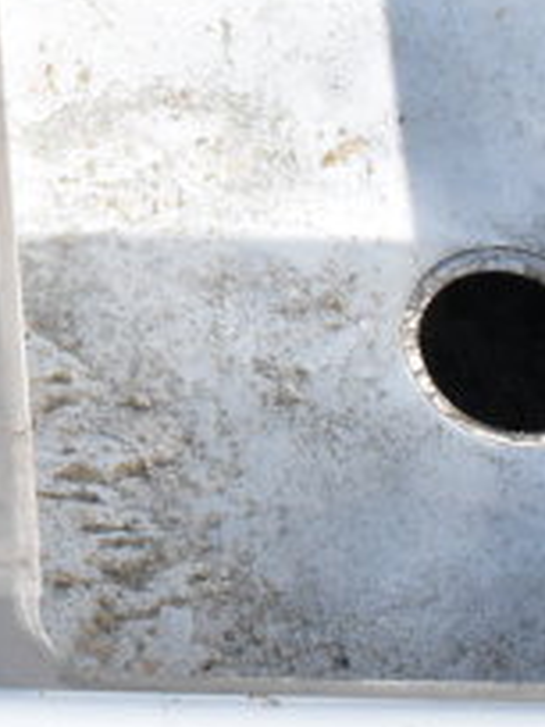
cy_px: 134
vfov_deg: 16.2
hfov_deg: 11.2
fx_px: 2540
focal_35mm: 121
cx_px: -527
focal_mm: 28
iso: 6400
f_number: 22
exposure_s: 1/2000
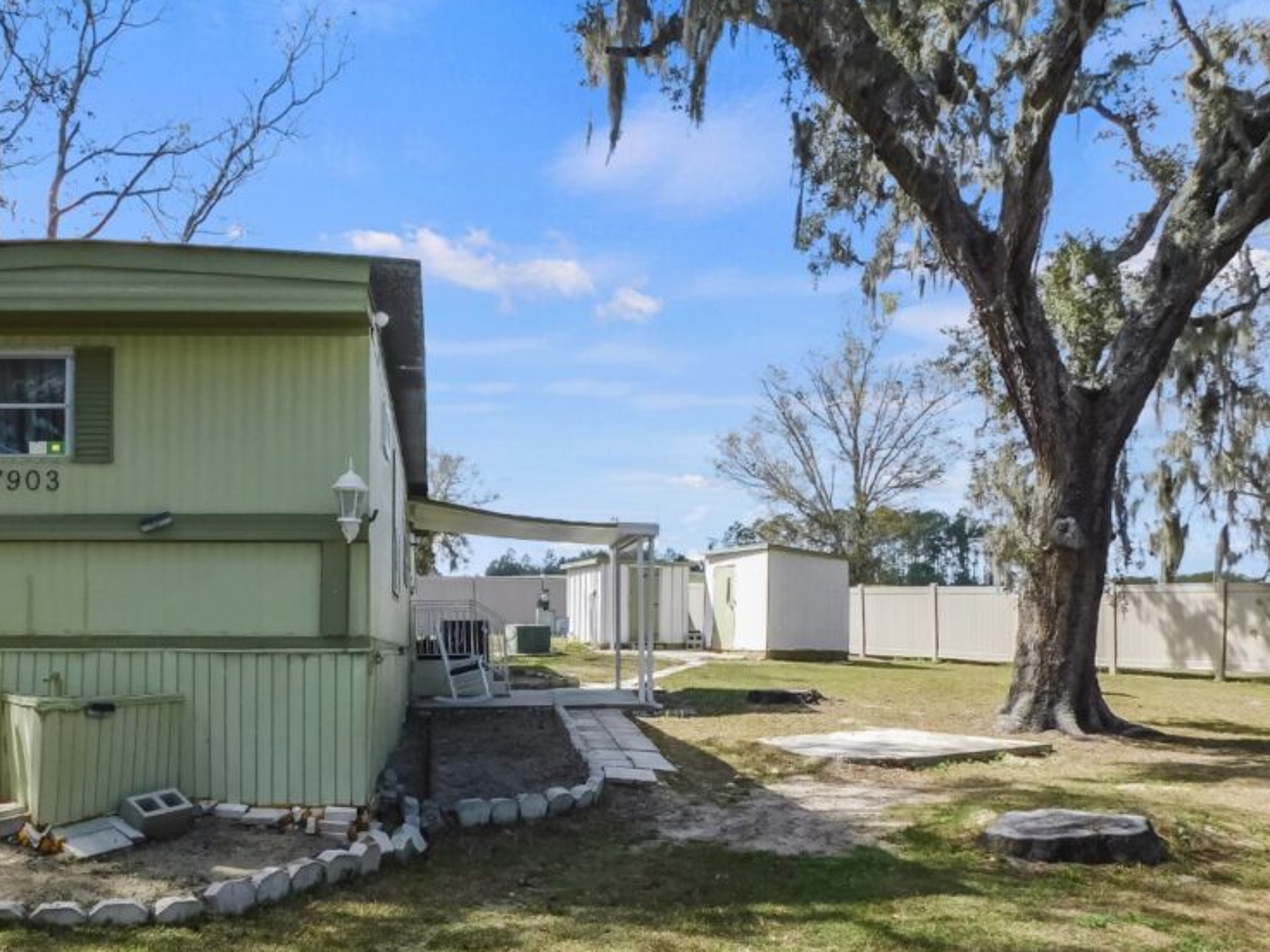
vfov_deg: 44.0
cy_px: 543
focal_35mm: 32
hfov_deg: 56.1
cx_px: 466
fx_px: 1174
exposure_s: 1/1000
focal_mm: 4
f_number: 3
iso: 125
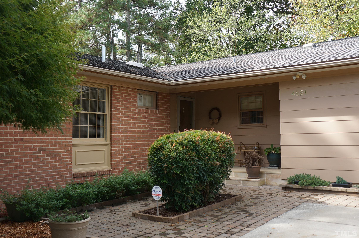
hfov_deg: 51.4
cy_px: 119
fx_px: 373
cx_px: 180
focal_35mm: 38
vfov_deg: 35.4
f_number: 5
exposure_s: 1/100
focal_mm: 25
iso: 100
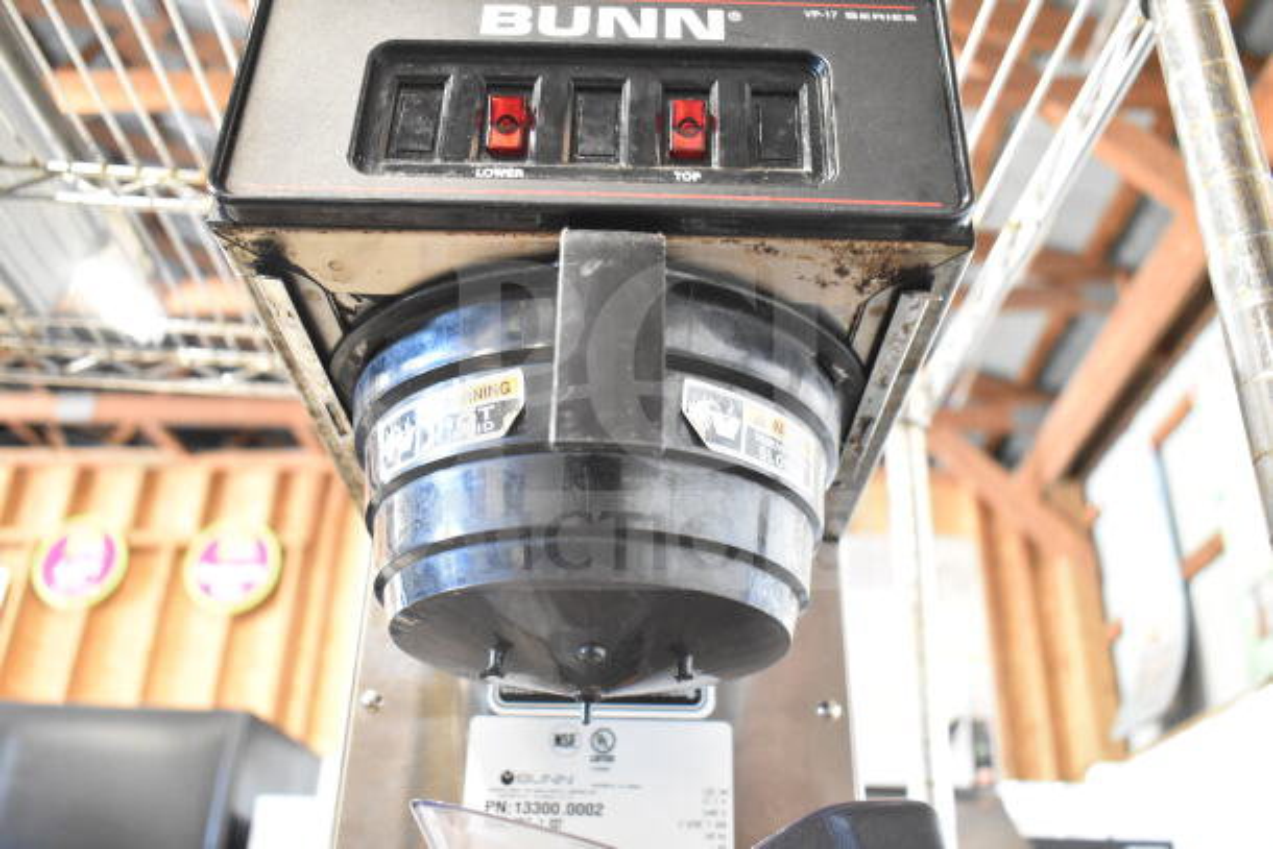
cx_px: 636
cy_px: 424
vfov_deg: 41.7
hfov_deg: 59.5
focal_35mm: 32
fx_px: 1114
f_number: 3.8
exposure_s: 1/30
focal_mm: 21
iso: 5600
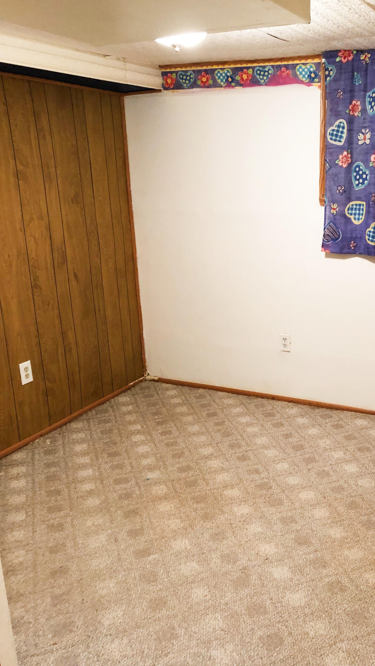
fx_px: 601
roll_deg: +0.1
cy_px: 351
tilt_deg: -14.9
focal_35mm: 34
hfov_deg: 34.0
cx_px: 278
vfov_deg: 58.0
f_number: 1.8
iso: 100
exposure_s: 1/9
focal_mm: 3.99
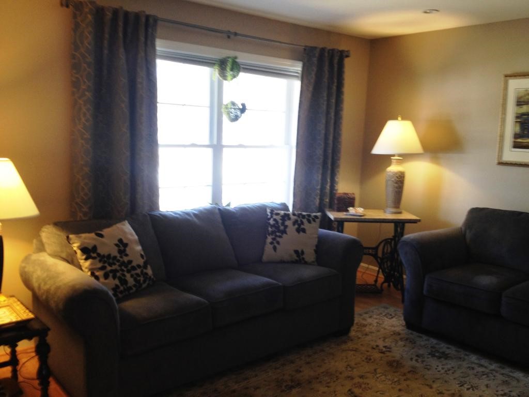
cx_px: 264
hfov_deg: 52.6
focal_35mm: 35
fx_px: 535
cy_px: 198
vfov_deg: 40.7
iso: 80
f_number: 2.4
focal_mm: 4.28
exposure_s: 1/20
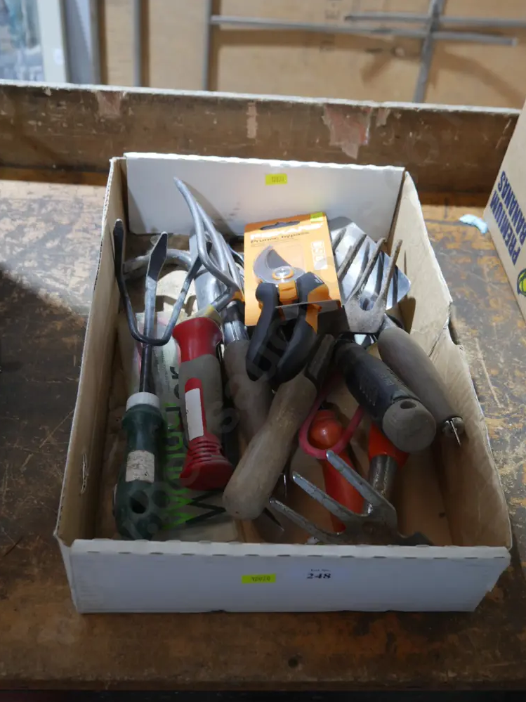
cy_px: 357
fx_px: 831
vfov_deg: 45.8
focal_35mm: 41
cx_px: 266
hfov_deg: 35.1
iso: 800
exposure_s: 1/60
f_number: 4.4
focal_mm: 20
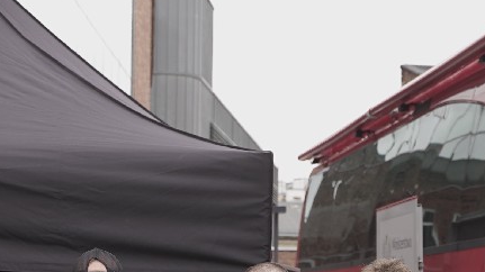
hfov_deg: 16.0
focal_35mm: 134
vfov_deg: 8.8
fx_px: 1723
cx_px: 162
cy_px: 393
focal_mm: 34
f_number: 4
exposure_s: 1/250
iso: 100
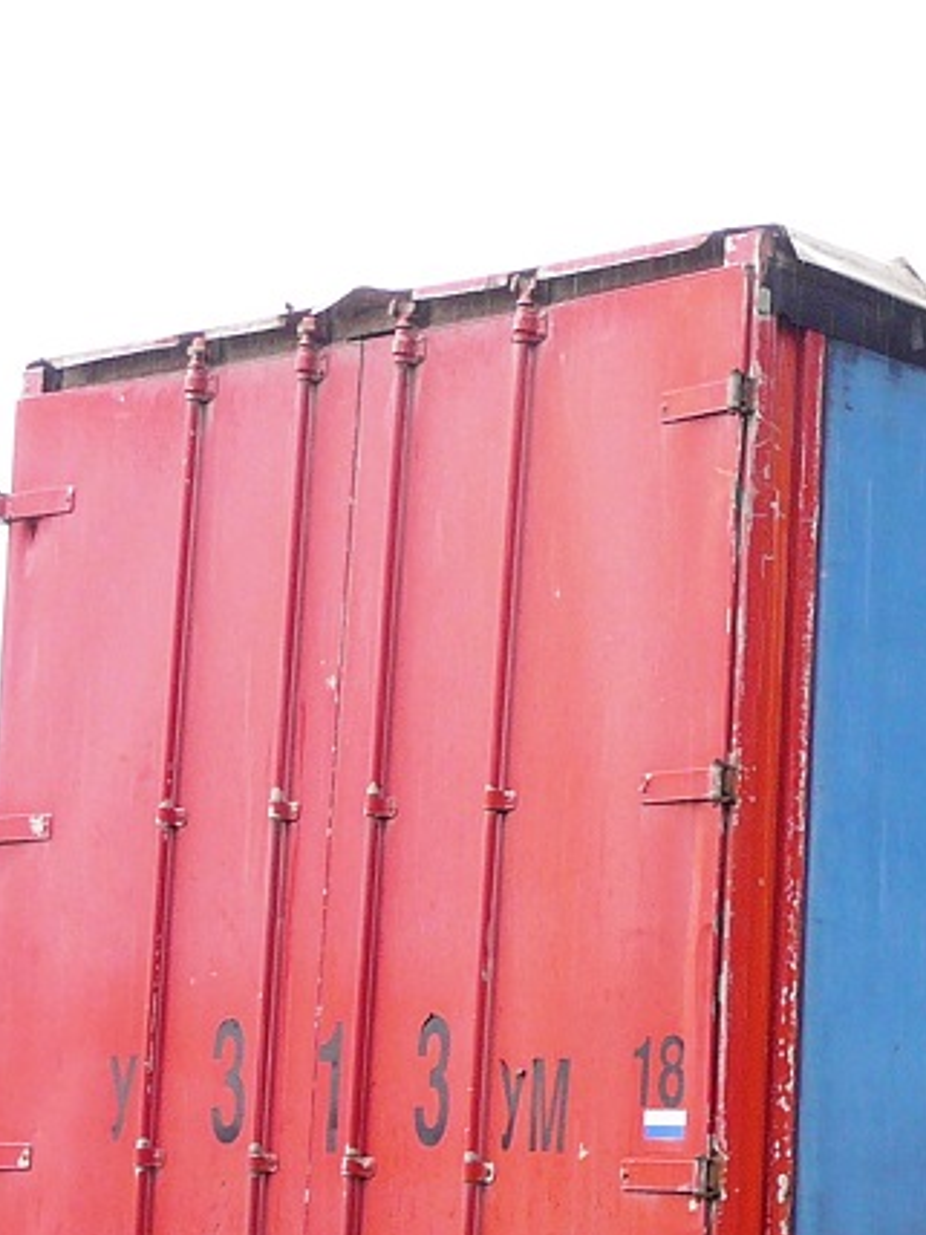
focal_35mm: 107
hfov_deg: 13.5
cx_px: 1112
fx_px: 3816
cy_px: 1095
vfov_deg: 18.1
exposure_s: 1/100
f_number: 3.2
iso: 80
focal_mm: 6.4
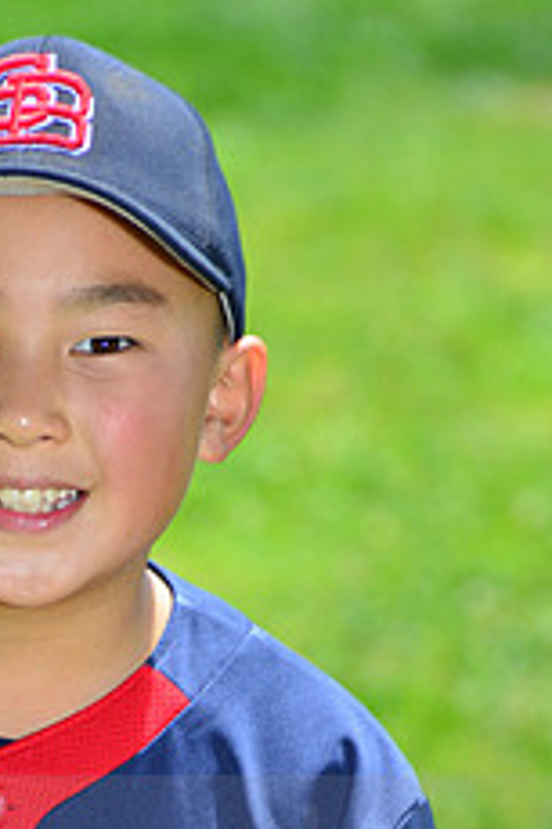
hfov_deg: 2.9
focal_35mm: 467
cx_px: -45
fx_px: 10756
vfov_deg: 4.4
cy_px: 825
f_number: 8
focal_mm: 185
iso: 200
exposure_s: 1/200
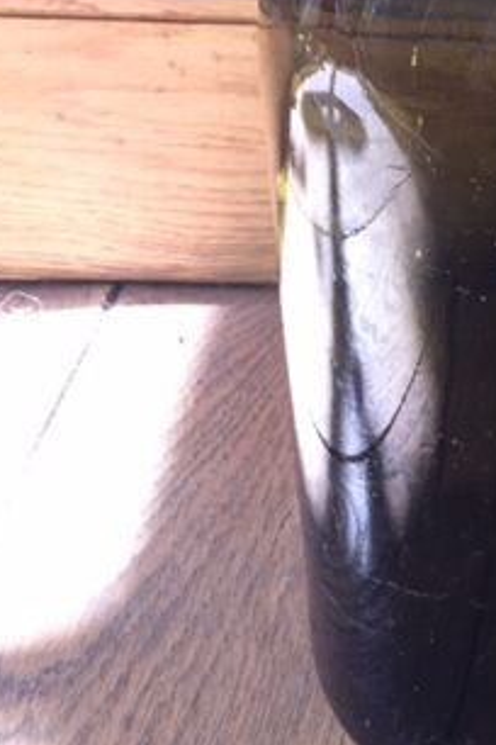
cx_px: 567
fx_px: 1302
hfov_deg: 20.4
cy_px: 129
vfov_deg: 30.9
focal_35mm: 63
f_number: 2.2
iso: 40
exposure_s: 1/100
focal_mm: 4.15
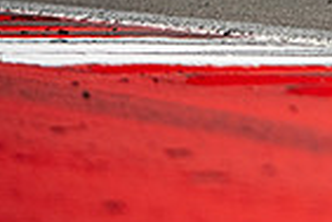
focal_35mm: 1233
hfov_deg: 1.7
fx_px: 11370
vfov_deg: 1.1
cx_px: 605
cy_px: -178
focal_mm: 200
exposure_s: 1/5000
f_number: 2
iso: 320
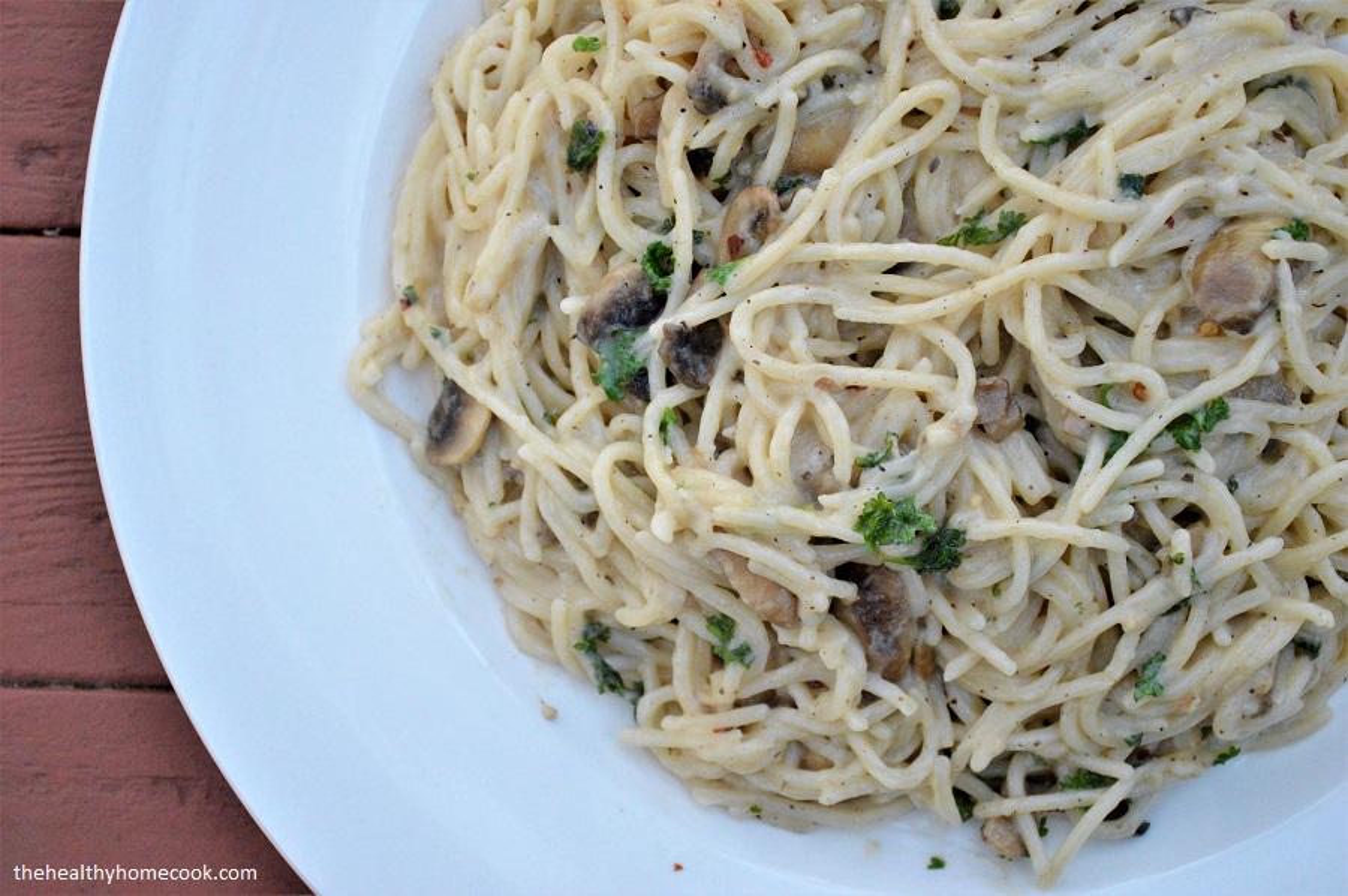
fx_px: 2693
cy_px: 448
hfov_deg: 28.1
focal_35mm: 72
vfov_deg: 18.9
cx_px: 674
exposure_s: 1/500
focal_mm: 48
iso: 2500
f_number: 5.6
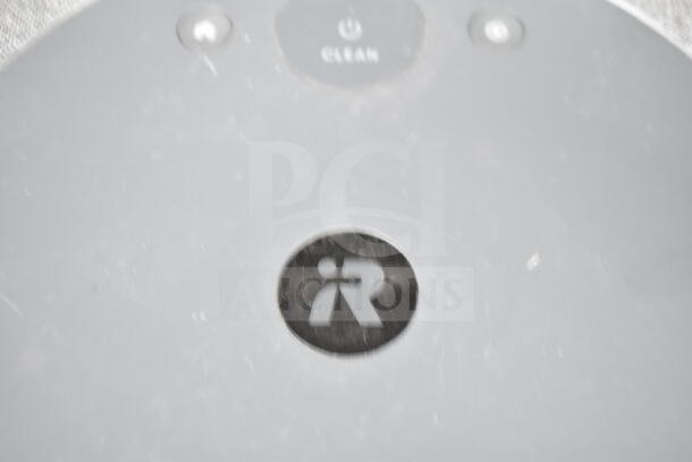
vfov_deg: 26.5
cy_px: 231
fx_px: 981
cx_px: 346
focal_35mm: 51
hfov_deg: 38.9
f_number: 4.5
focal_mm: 34
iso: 2000
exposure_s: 1/50
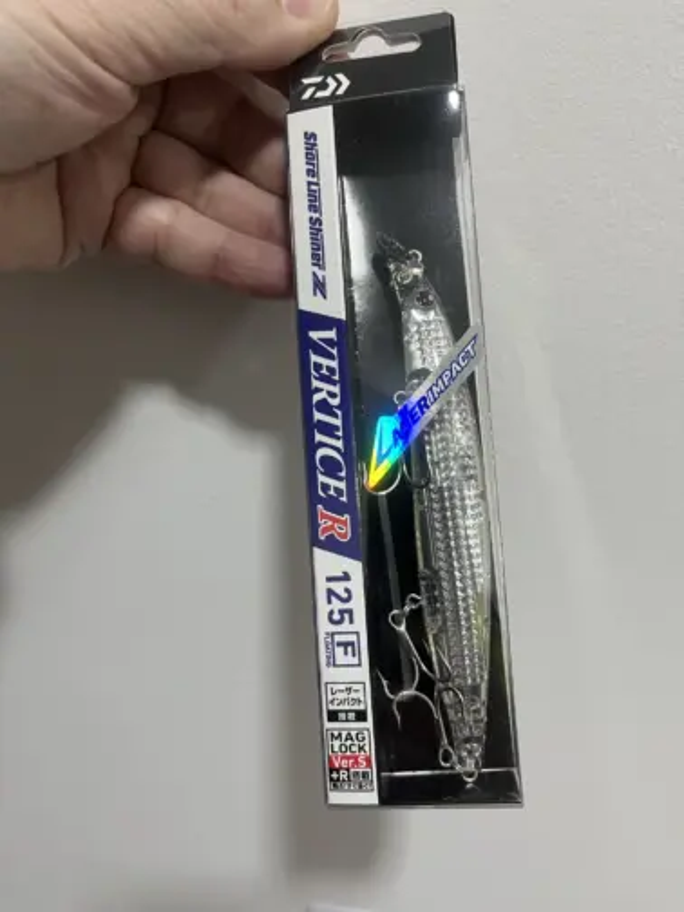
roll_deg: -2.4
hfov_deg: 53.1
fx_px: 685
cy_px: 456
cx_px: 342
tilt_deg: -27.0
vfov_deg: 67.3
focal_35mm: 26
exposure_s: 1/50
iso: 125
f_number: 1.6
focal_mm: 5.1
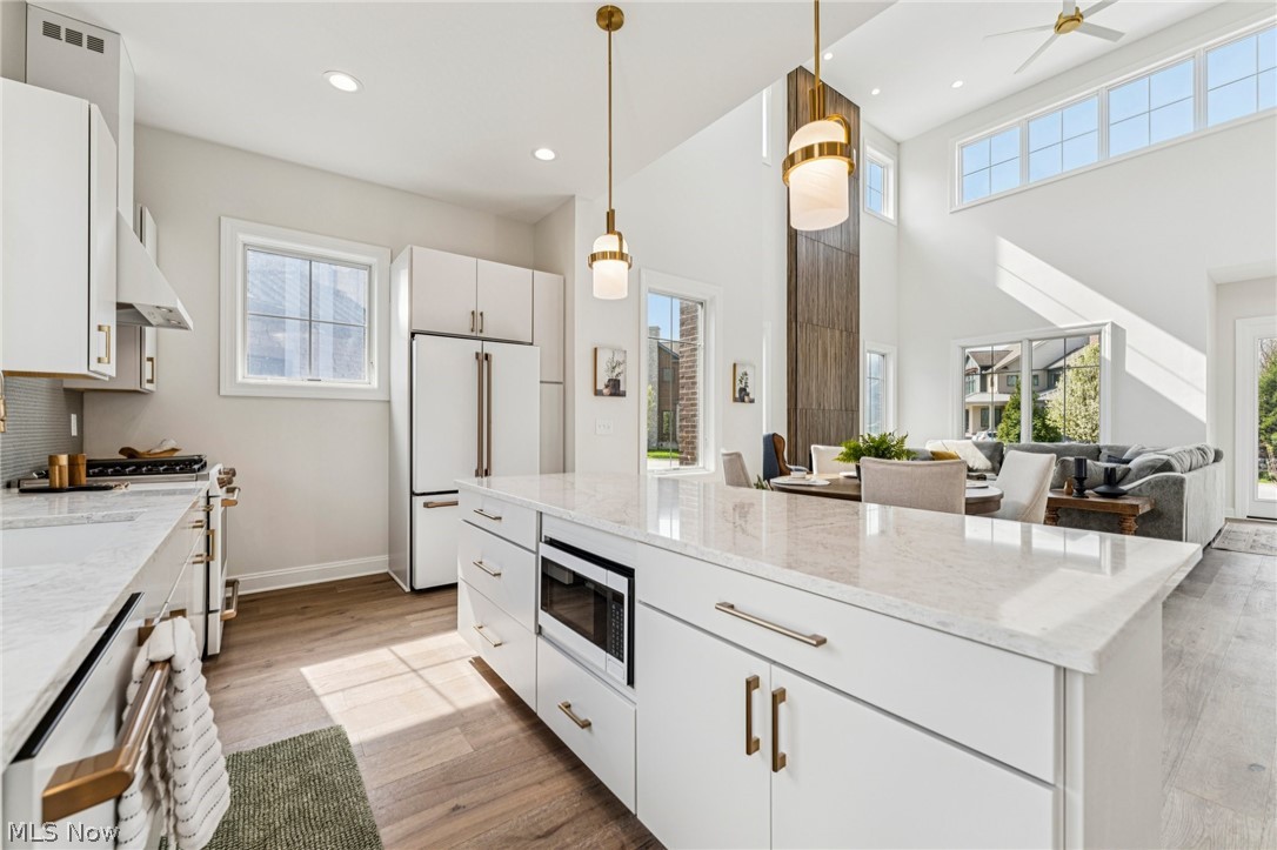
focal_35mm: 14
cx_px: 638
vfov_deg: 81.2
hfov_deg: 104.3
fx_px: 496
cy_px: 425
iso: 200
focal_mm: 14
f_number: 5.6
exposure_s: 1/125
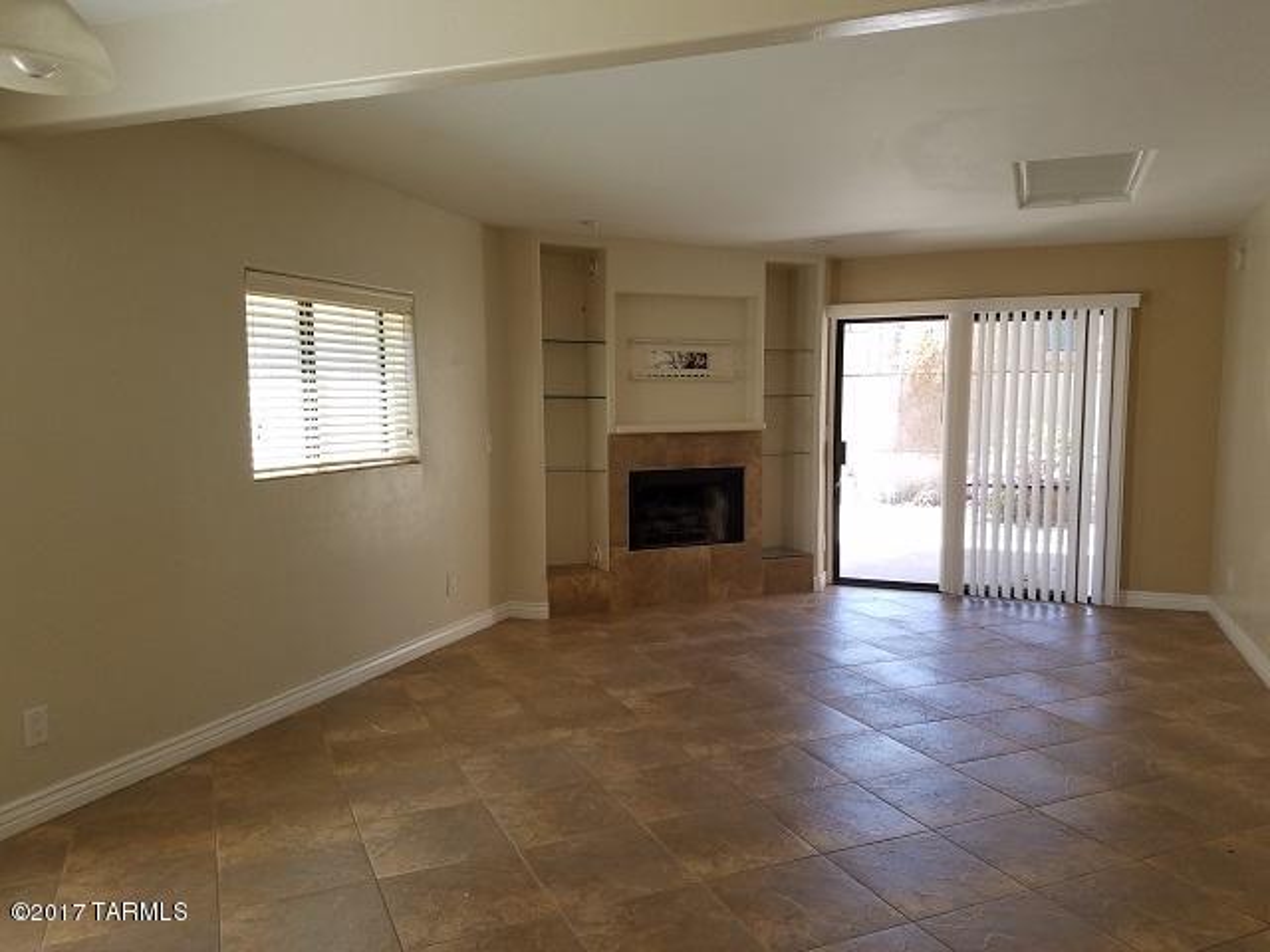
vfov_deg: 53.1
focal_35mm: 26
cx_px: 635
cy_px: 476
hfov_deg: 67.3
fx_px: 954
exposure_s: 1/120
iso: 80
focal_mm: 4.2
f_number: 1.7
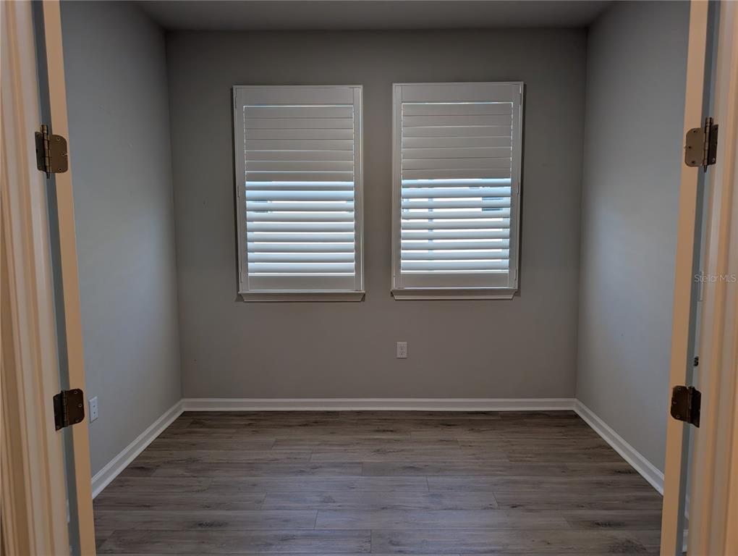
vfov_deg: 56.9
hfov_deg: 71.5
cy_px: 278
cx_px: 369
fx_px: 512
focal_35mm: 24
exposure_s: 1/120
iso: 26
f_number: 1.68
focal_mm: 6.9
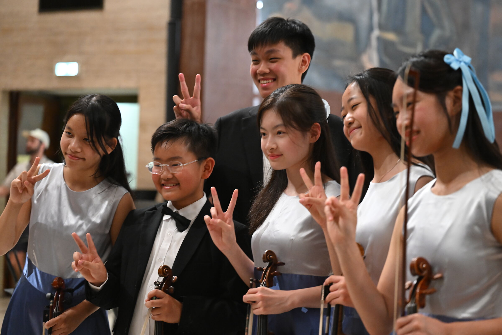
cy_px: 168
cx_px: 251
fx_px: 976
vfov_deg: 19.5
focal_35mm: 70
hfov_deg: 28.8
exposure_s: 1/80
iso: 3600
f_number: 2.8
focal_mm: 70
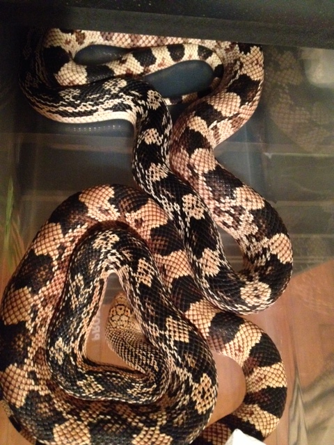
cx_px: 167
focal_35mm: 35
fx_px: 450
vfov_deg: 52.6
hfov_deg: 40.7
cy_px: 222
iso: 800
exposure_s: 1/15
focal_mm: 4.28
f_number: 2.4
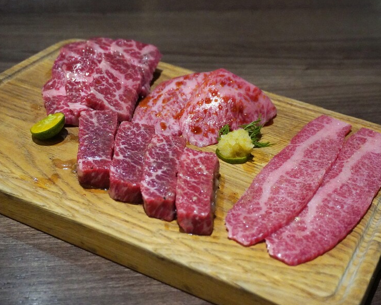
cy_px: 151
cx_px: 203
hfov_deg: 34.1
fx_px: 620
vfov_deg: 27.6
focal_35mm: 55
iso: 6400
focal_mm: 32
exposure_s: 1/60
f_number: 5
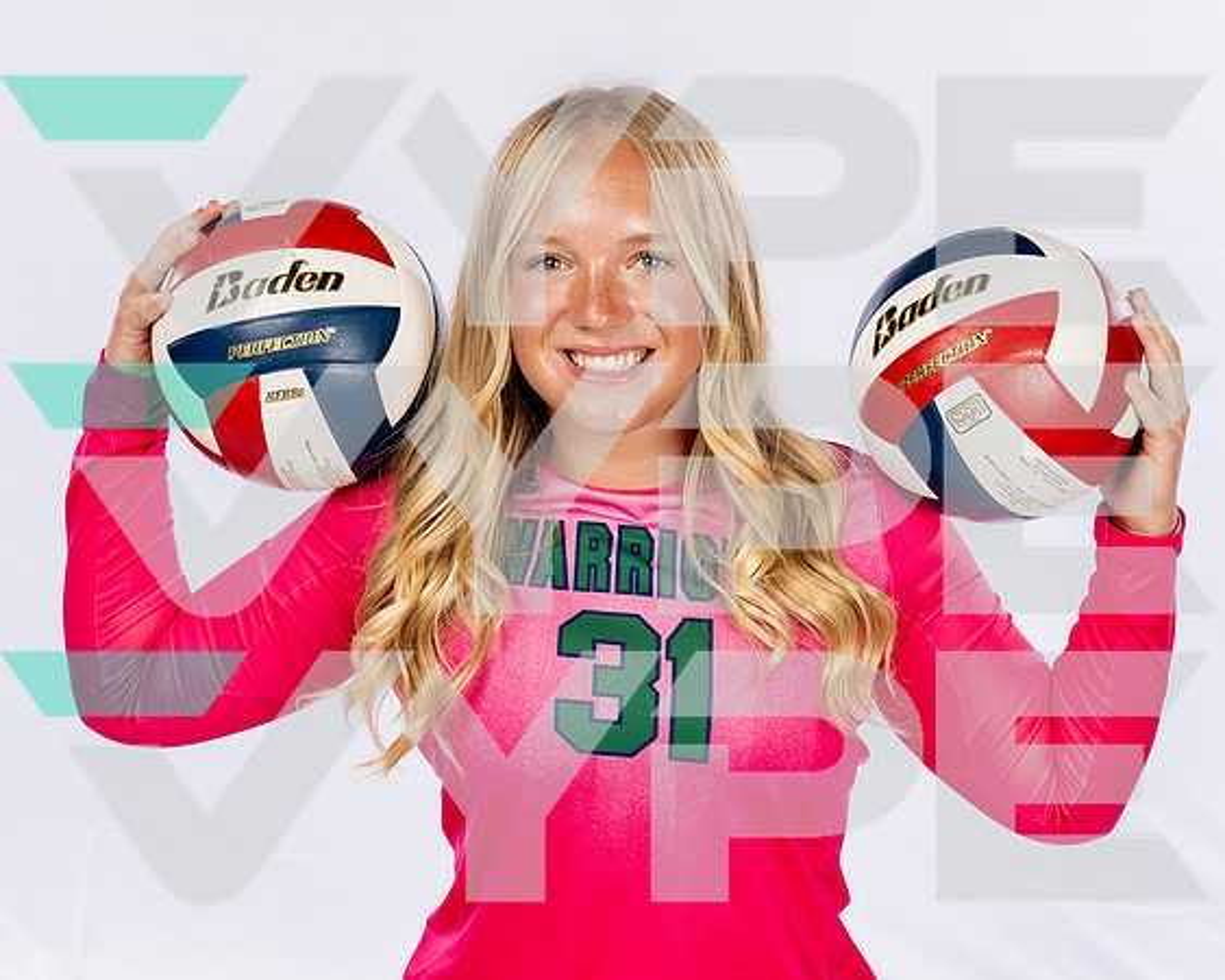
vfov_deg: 16.6
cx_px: 669
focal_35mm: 93
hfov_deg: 20.6
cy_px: 584
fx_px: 3362
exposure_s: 1/250
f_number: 6.3
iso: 160
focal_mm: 59
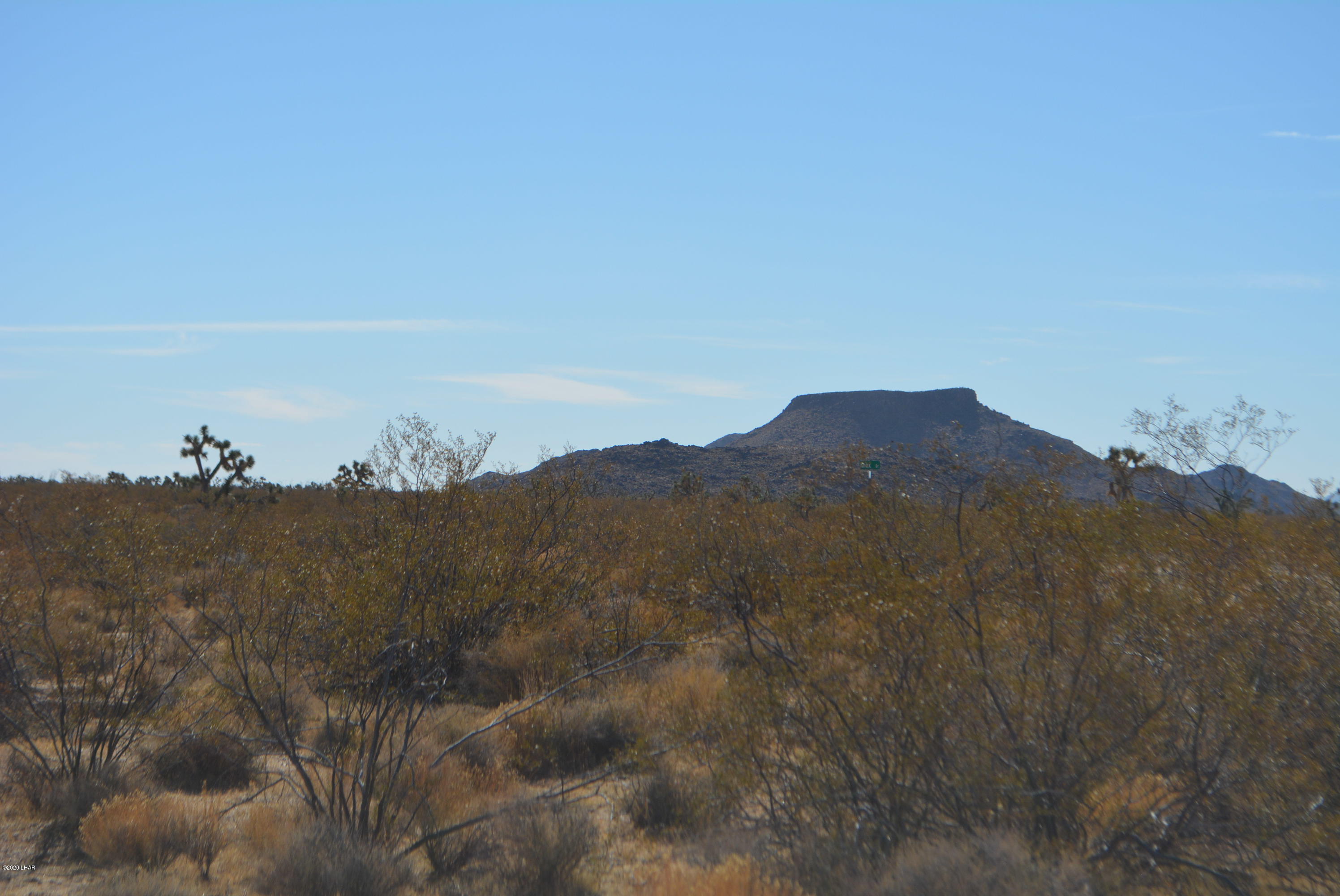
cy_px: 448
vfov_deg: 16.6
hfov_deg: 24.6
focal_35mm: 82
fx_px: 3073
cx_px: 670
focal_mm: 55
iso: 400
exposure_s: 1/2000
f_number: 8
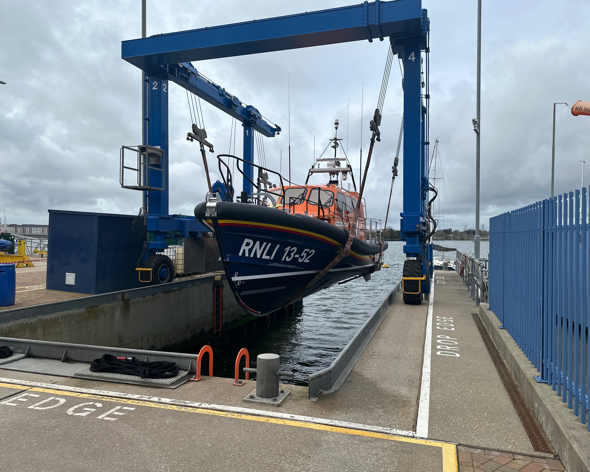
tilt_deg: +1.7
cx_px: 289
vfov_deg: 54.9
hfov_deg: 66.0
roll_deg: +0.8
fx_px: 454
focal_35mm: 26
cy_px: 241
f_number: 1.78
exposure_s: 1/5525
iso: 80
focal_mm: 6.86
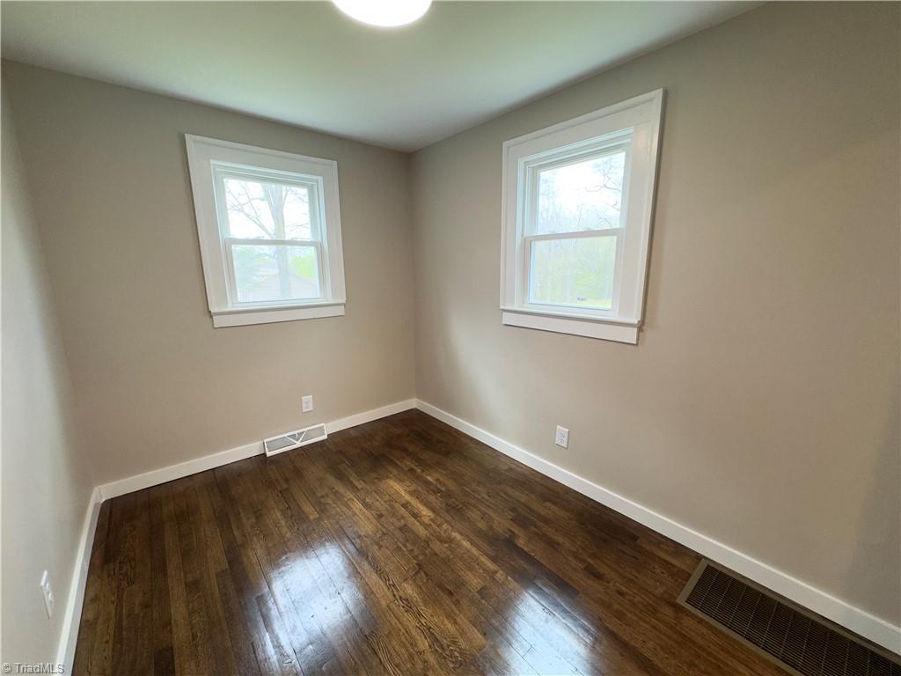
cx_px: 450
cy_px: 338
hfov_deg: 102.1
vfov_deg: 85.7
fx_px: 364
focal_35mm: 14
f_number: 2.2
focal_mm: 2.22
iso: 125
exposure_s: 1/120
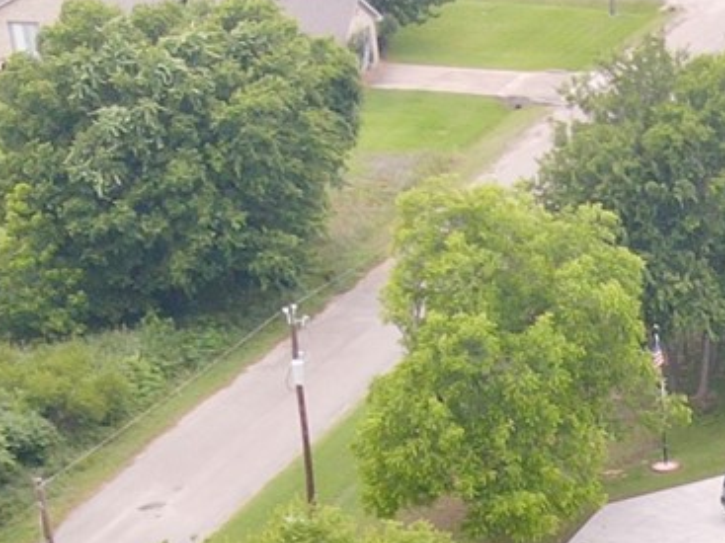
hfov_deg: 13.8
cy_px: 1216
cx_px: 1083
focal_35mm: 134
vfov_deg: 9.9
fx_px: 2806
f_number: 2.8
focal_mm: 4.5
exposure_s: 1/15
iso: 120
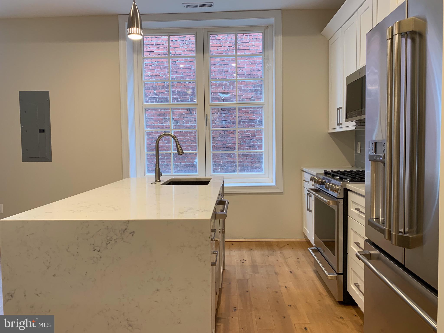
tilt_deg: -2.6
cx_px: 222
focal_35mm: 26
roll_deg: -0.1
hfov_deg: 67.3
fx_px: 333
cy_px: 166
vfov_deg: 53.1
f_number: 1.8
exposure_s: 1/60
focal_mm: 4.25
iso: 100
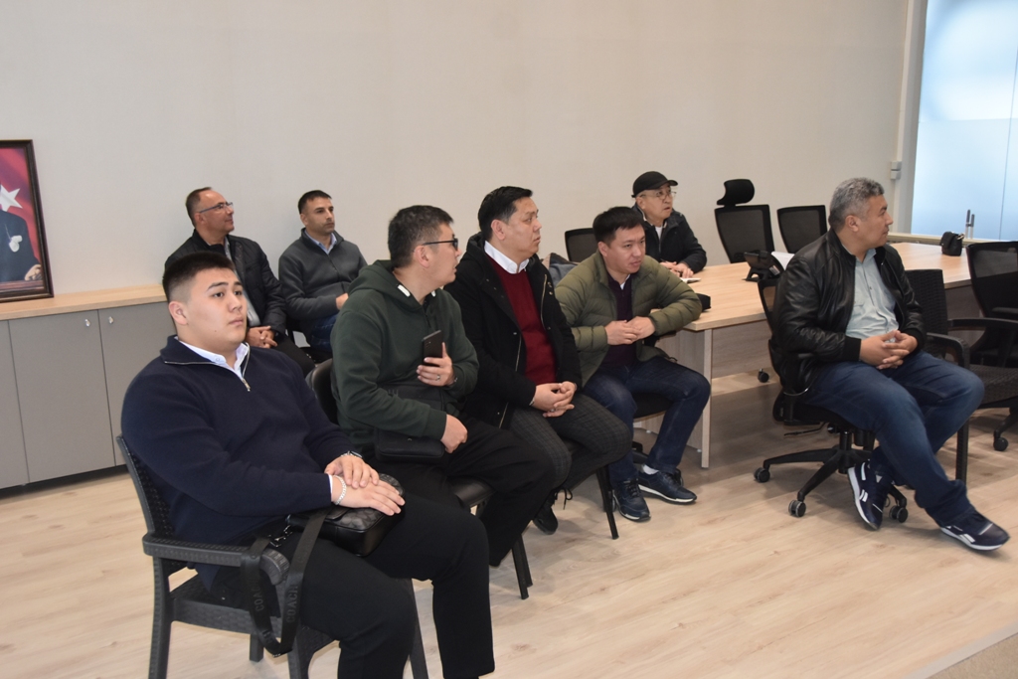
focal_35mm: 33
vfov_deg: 40.0
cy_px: 340
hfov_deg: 57.2
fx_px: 933
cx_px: 509
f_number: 3.8
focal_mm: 22
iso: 900
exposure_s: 1/60
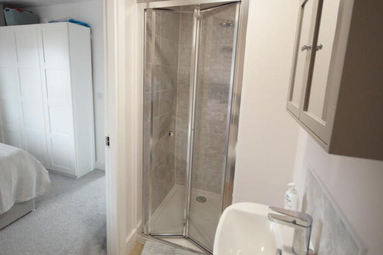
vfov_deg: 65.6
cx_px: 177
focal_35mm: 19
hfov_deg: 88.1
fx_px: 198
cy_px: 112
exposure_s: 1/60
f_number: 4.5
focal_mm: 11
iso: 2000
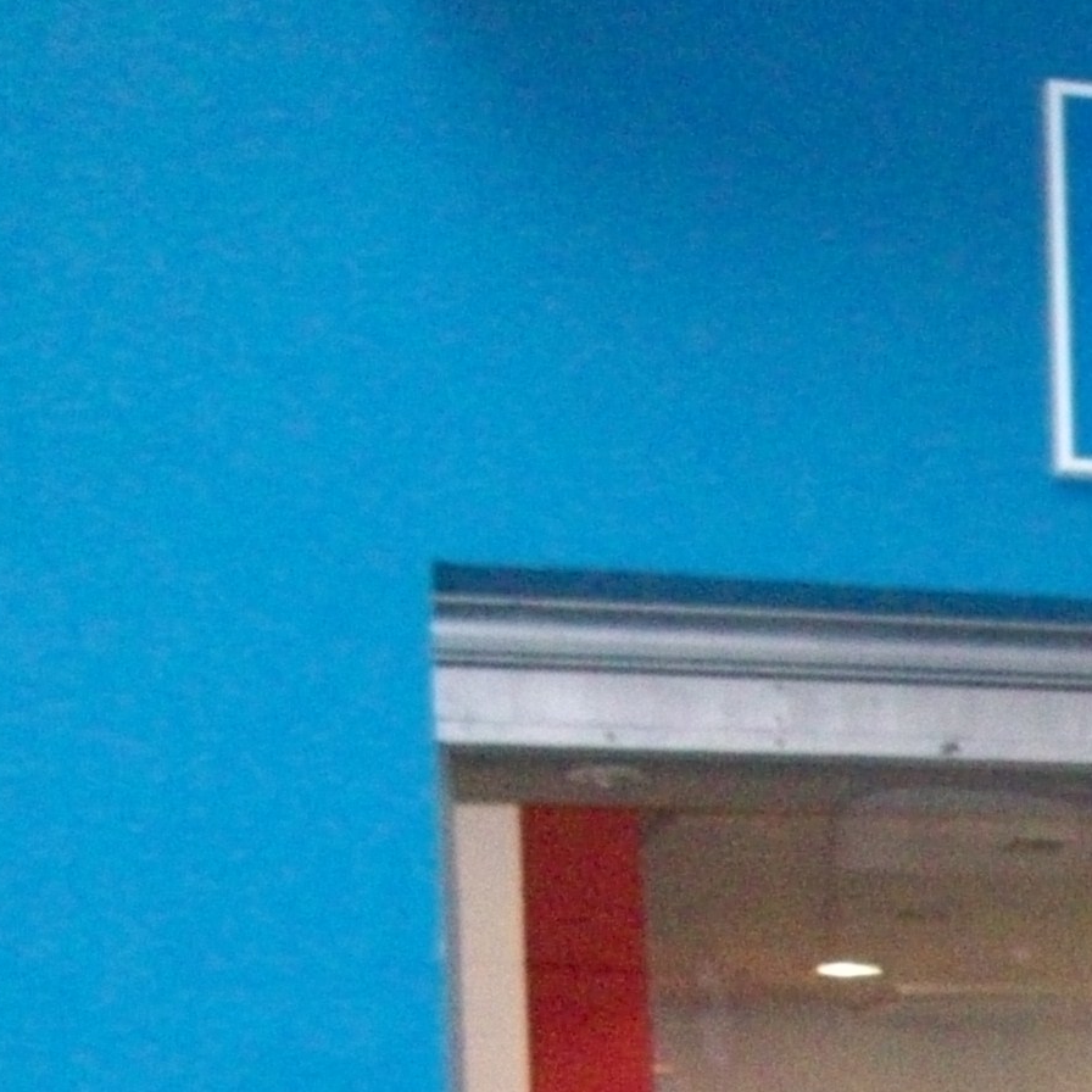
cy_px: 1431
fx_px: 3926
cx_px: 1924
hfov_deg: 14.1
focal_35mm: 110
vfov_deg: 15.1
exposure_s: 1/60
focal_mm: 5.7
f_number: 2.8
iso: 320
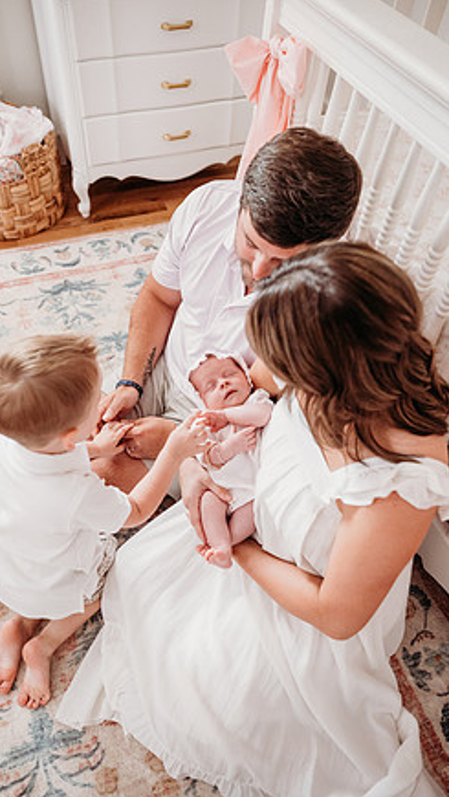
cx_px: 211
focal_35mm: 26
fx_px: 550
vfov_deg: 71.9
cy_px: 392
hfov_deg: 44.4
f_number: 2.8
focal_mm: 24
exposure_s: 1/200
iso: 2000
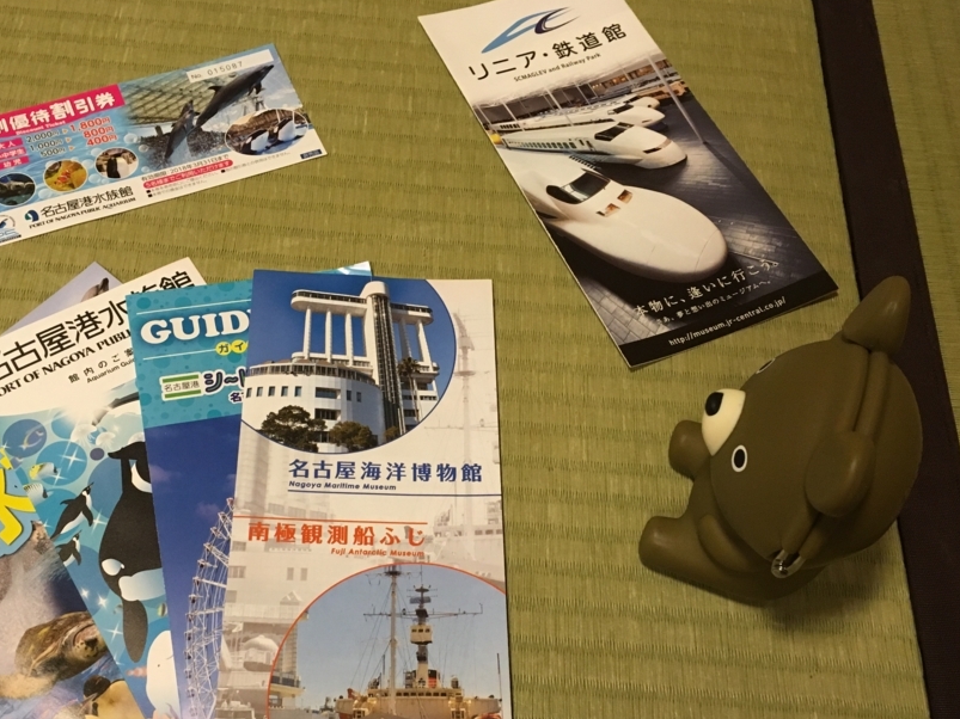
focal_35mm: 37
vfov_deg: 38.4
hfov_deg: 50.0
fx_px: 1026
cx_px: 409
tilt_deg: -62.5
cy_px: 448
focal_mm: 4.15
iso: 125
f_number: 2.2
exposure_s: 1/30
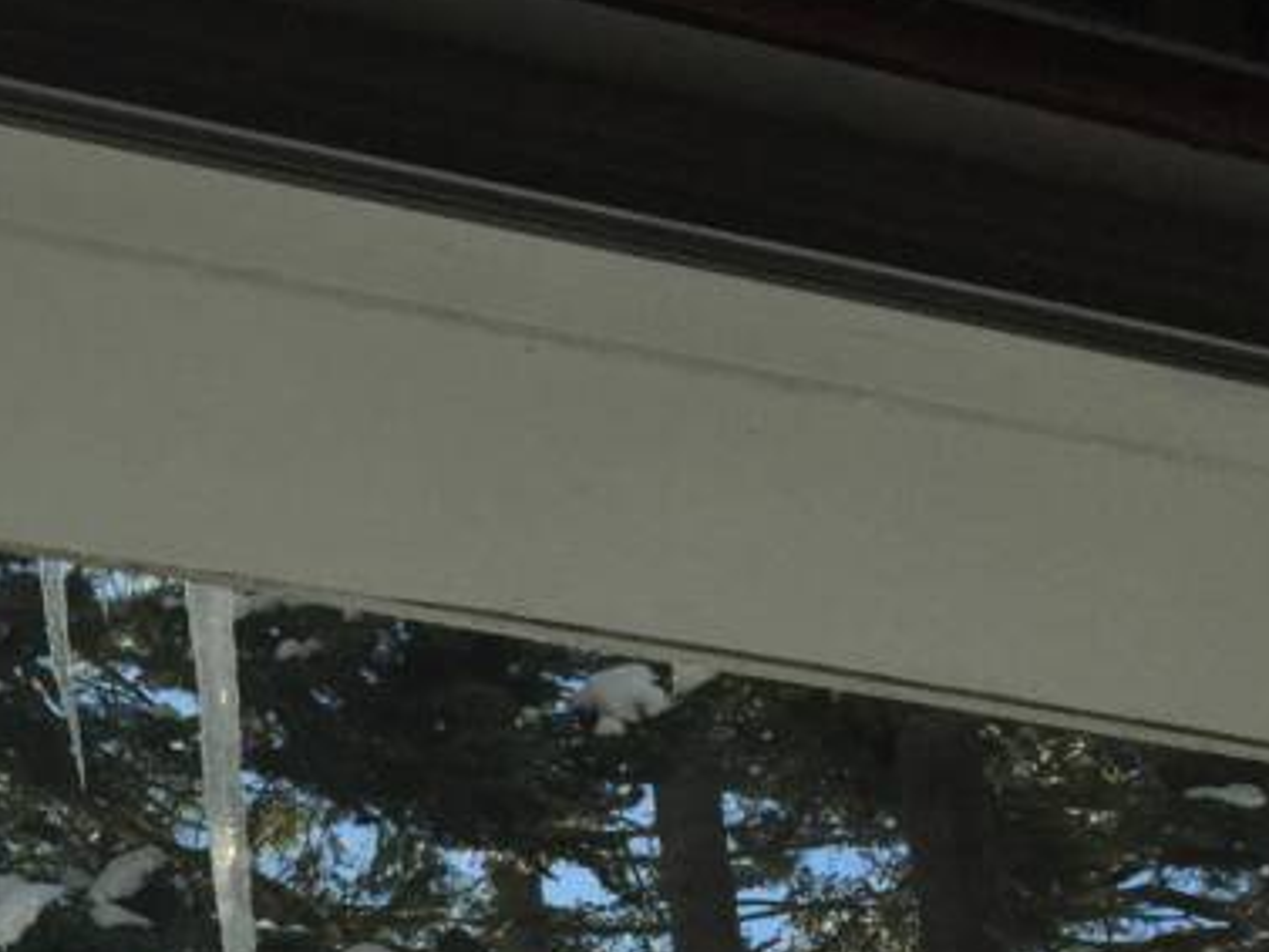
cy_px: 1453
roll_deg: +0.4
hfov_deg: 19.0
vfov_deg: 15.1
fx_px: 3300
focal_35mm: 90
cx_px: -656
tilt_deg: +15.5
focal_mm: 4.15
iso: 32
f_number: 2.2
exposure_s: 1/2475
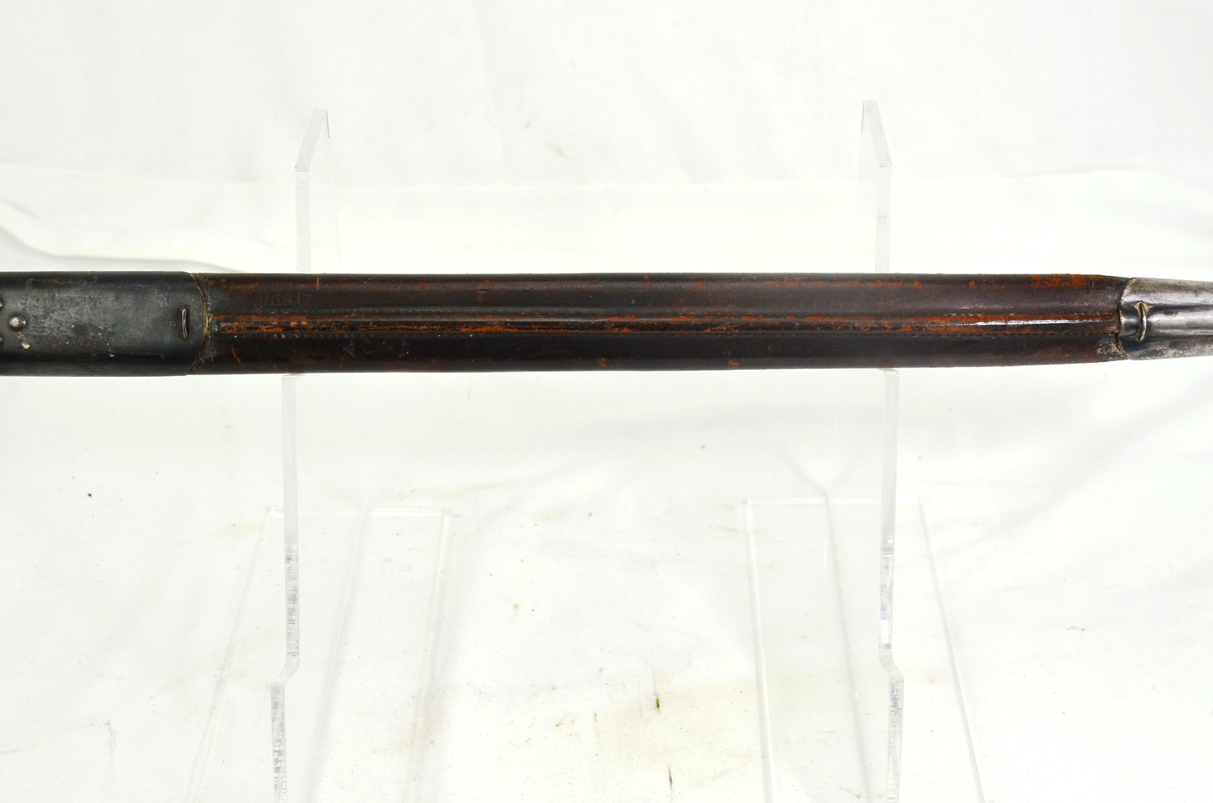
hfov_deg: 39.7
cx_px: 623
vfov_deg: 26.8
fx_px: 1681
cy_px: 330
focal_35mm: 50
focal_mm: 28
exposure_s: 1/160
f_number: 6.3
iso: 200
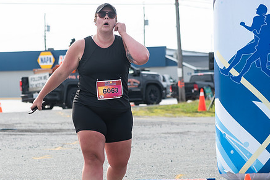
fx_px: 990
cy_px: 90
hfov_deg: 15.5
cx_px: 71
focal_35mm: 132
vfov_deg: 10.4
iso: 250
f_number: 4.5
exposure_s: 1/1250
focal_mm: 70
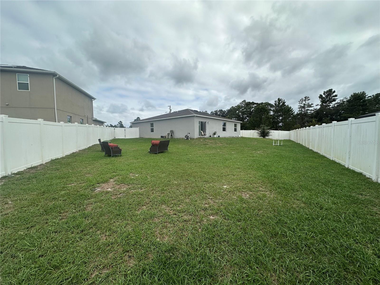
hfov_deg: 102.1
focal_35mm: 14
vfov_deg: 85.7
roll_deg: +0.1
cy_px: 142
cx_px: 190
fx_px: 154
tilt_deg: -2.3
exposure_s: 1/1689
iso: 40
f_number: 2.2
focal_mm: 2.22
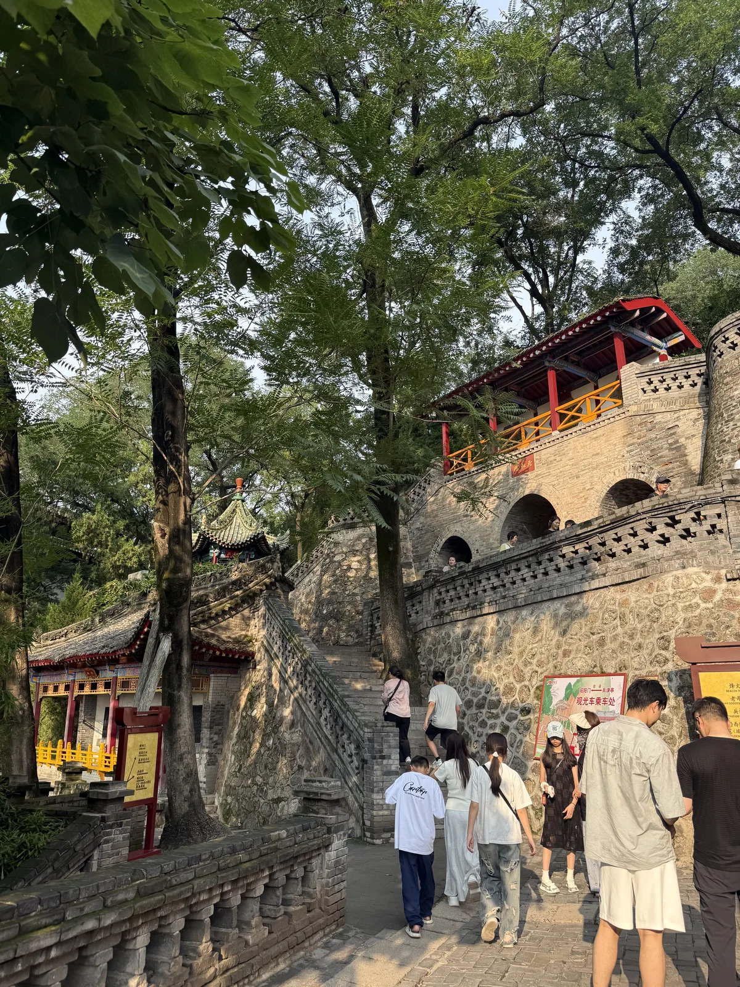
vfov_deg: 71.6
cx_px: 370
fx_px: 684
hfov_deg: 56.8
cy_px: 494
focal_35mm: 24
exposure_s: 1/1192
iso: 80
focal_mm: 6.76
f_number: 1.78
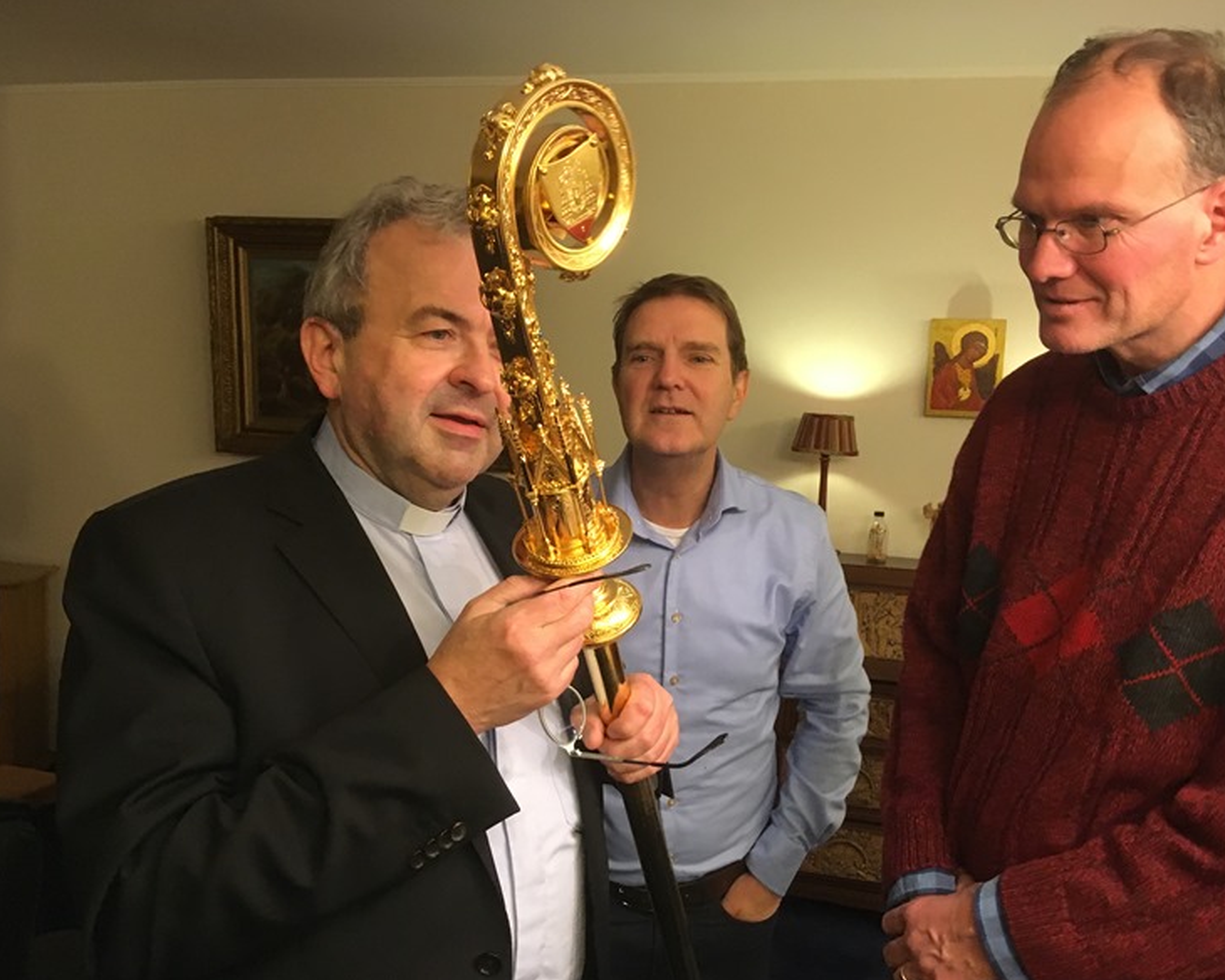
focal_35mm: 31
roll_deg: -3.4
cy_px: 498
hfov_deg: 57.2
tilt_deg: -6.7
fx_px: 1124
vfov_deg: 47.1
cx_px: 639
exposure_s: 1/25
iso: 200
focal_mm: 4.15
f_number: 2.2
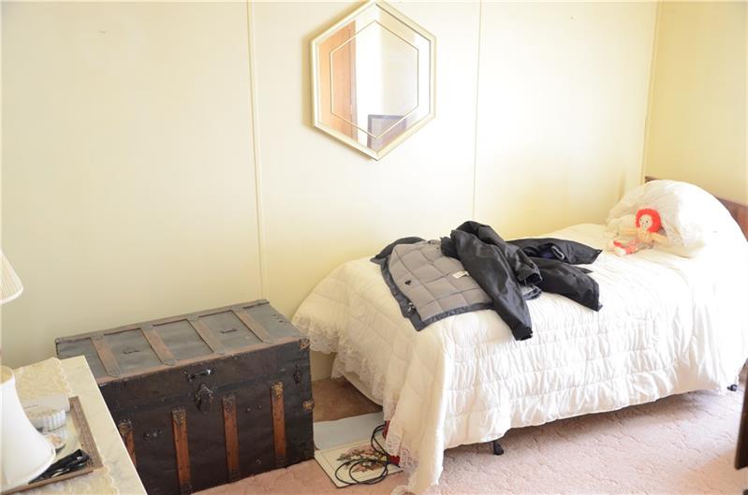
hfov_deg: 51.4
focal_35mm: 38
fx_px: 777
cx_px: 374
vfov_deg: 35.3
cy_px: 248
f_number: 4
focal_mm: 25
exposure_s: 1/6
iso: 1600
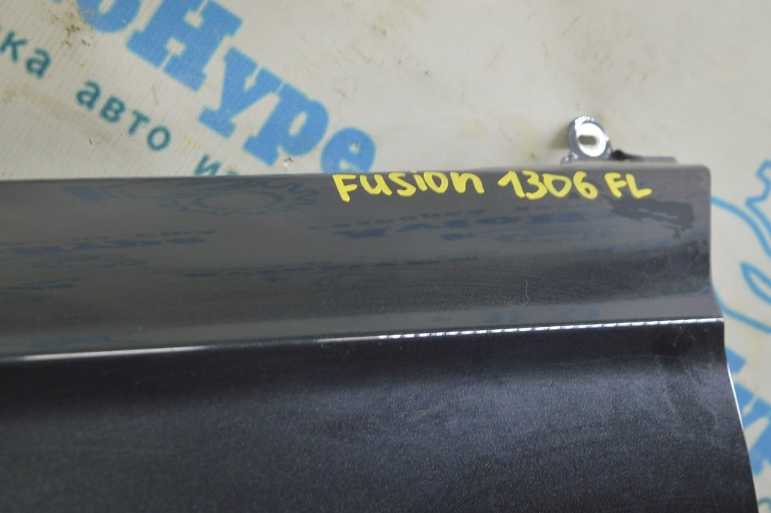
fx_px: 1541
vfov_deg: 18.9
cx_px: 386
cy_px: 256
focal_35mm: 72
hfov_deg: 28.1
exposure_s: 1/20
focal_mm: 48
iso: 400
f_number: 5.6
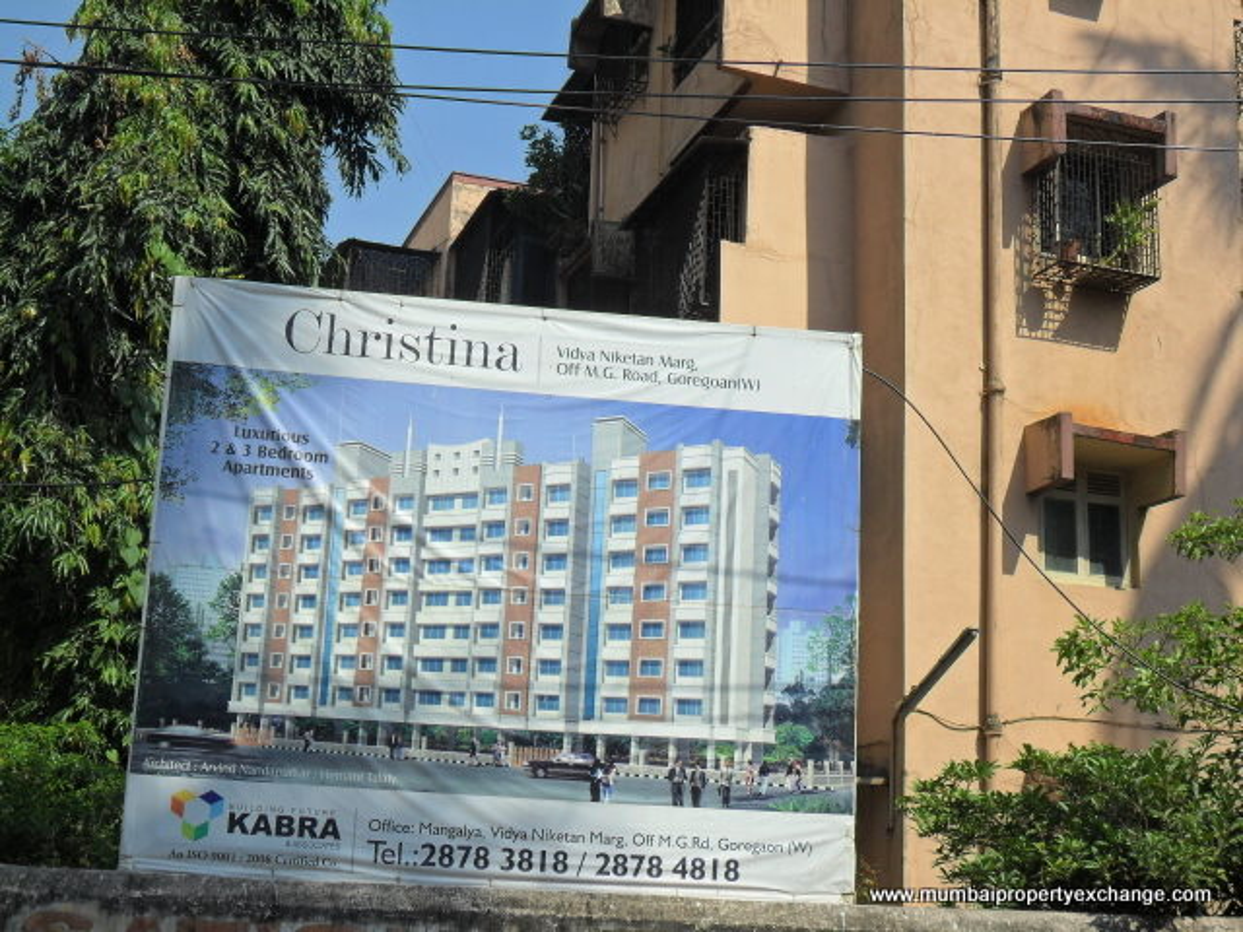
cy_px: 466
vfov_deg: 28.0
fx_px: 1867
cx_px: 622
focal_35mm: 52
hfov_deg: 36.8
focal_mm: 9.3
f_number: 5
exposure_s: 1/750
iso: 100
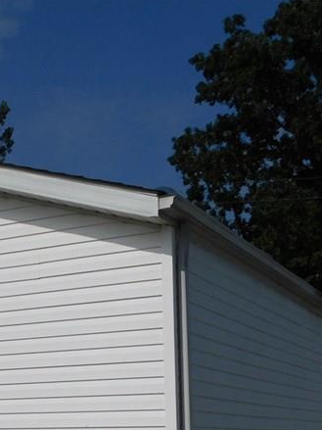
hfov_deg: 19.9
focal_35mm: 70
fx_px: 869
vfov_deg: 27.0
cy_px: 373
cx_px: -46
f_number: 6.4
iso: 125
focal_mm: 5.3
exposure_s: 1/1500
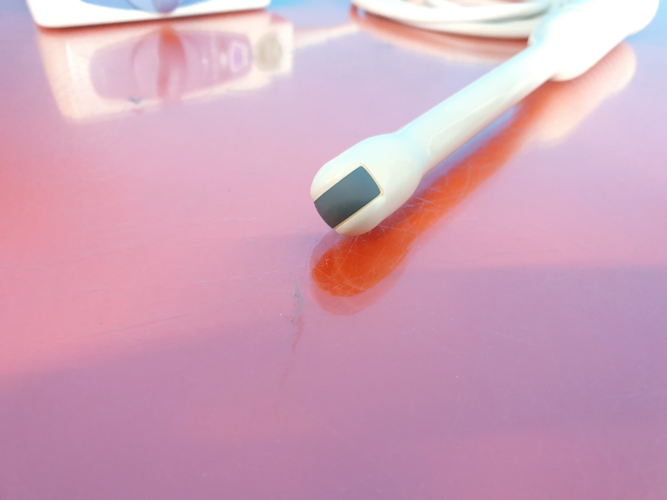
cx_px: 334
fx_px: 501
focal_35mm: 26
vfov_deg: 53.1
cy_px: 250
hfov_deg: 67.3
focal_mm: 4.3
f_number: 1.5
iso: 250
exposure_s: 1/25
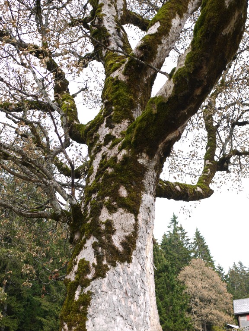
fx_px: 403
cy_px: 166
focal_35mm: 42
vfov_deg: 44.8
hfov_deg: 34.3
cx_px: 124
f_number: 4.5
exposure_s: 1/40
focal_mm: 21
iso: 100
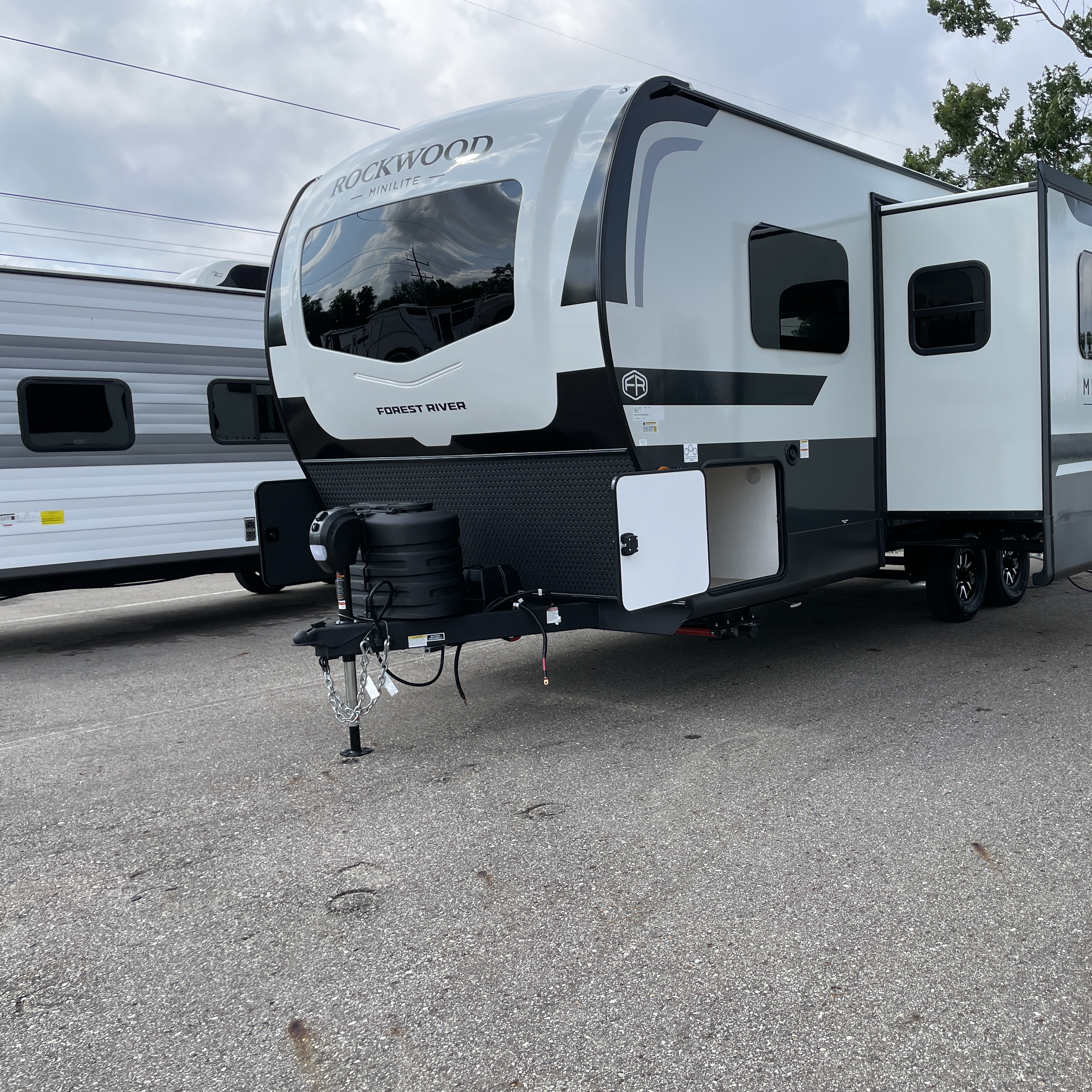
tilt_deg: -3.2
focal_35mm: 31
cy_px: 551
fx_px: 1106
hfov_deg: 51.7
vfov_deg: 52.5
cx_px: 719
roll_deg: +3.4
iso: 32
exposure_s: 1/1689
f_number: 1.6
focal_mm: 4.2
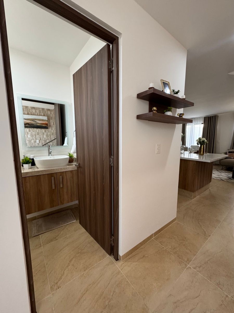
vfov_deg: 102.1
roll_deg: -0.7
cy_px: 156
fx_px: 126
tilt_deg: -5.3
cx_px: 117
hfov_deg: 85.7
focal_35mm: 14
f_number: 2.2
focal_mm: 2.22
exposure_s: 1/120
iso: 250
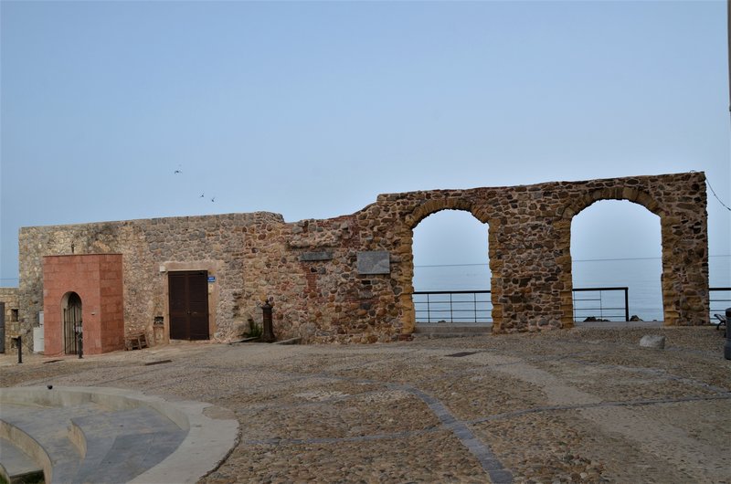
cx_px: 366
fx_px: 638
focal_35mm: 32
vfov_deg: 41.5
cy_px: 242
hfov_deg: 59.6
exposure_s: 1/160
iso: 250
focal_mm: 21
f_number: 9
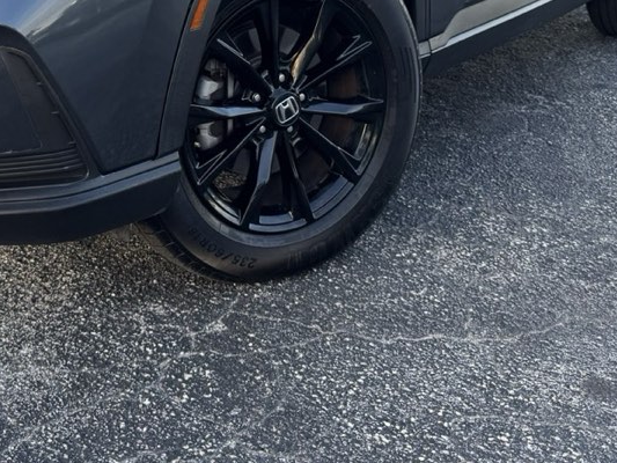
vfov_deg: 25.0
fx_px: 963
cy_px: -53
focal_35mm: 54
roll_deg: -0.5
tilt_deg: -8.5
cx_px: 170
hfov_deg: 34.9
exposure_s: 1/142
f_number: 1.78
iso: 64
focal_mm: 6.76
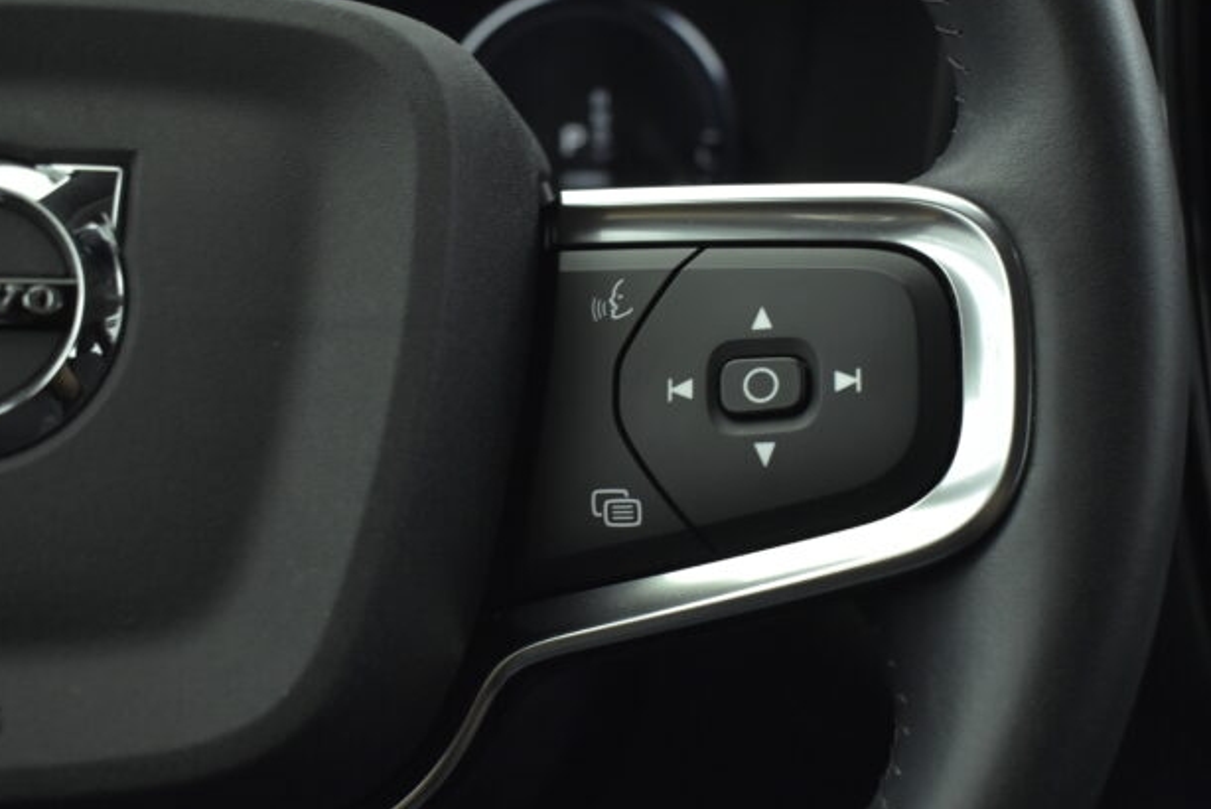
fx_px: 1514
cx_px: 680
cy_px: 433
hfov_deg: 43.5
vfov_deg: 29.9
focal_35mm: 45
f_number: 4
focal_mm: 24
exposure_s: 1/80
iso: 1600
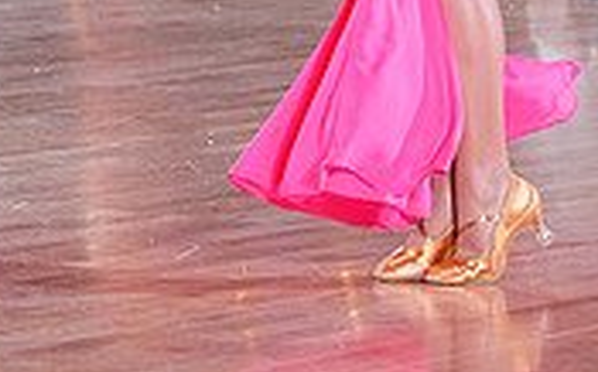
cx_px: 173
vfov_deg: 3.7
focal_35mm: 355
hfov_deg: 5.9
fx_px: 5780
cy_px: -300
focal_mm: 105
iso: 5000
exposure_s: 1/400
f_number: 4.5
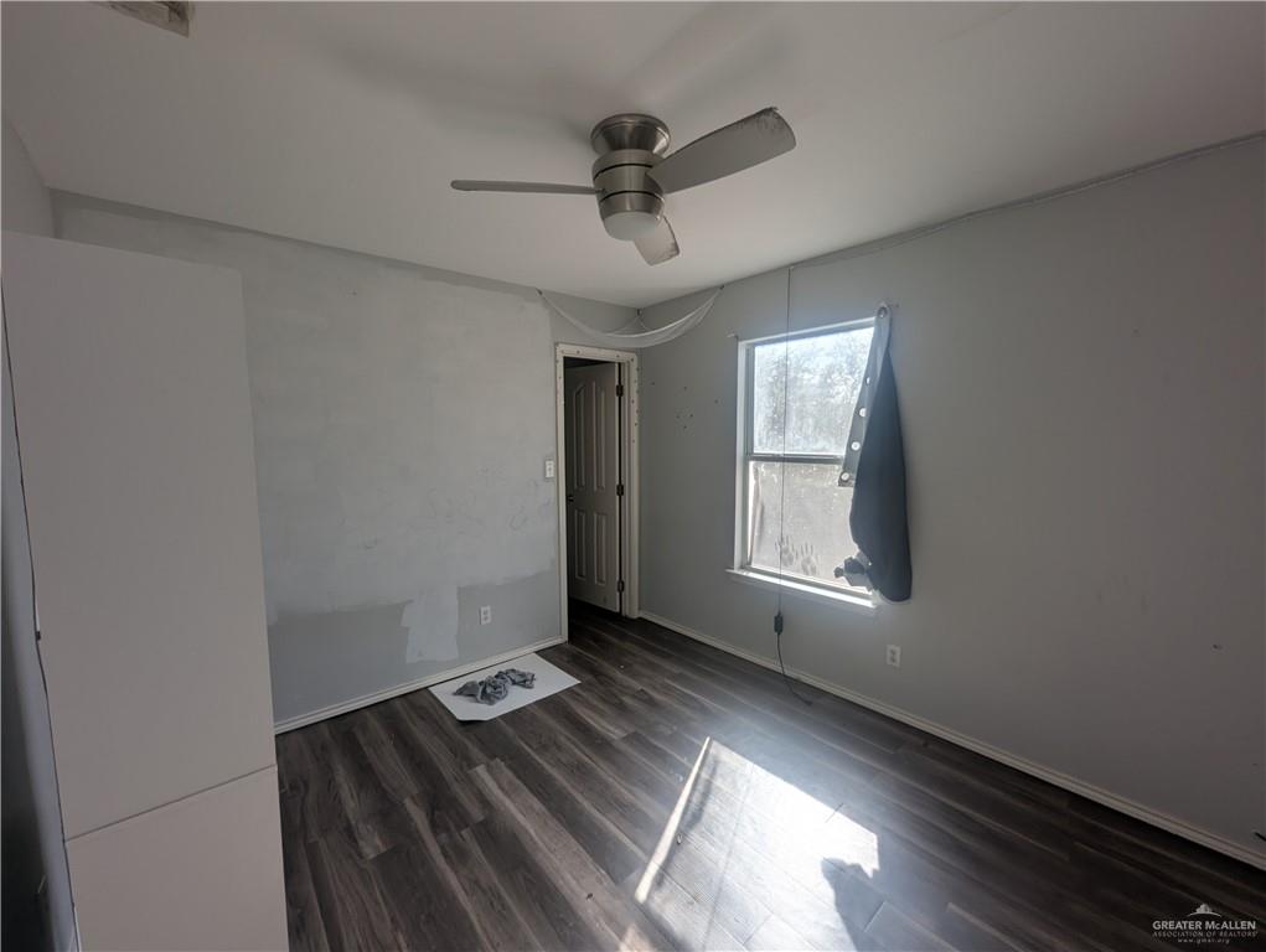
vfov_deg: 90.0
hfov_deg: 106.1
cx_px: 633
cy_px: 476
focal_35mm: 13
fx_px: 476
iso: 59
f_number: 2.2
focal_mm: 1.95
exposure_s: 1/140
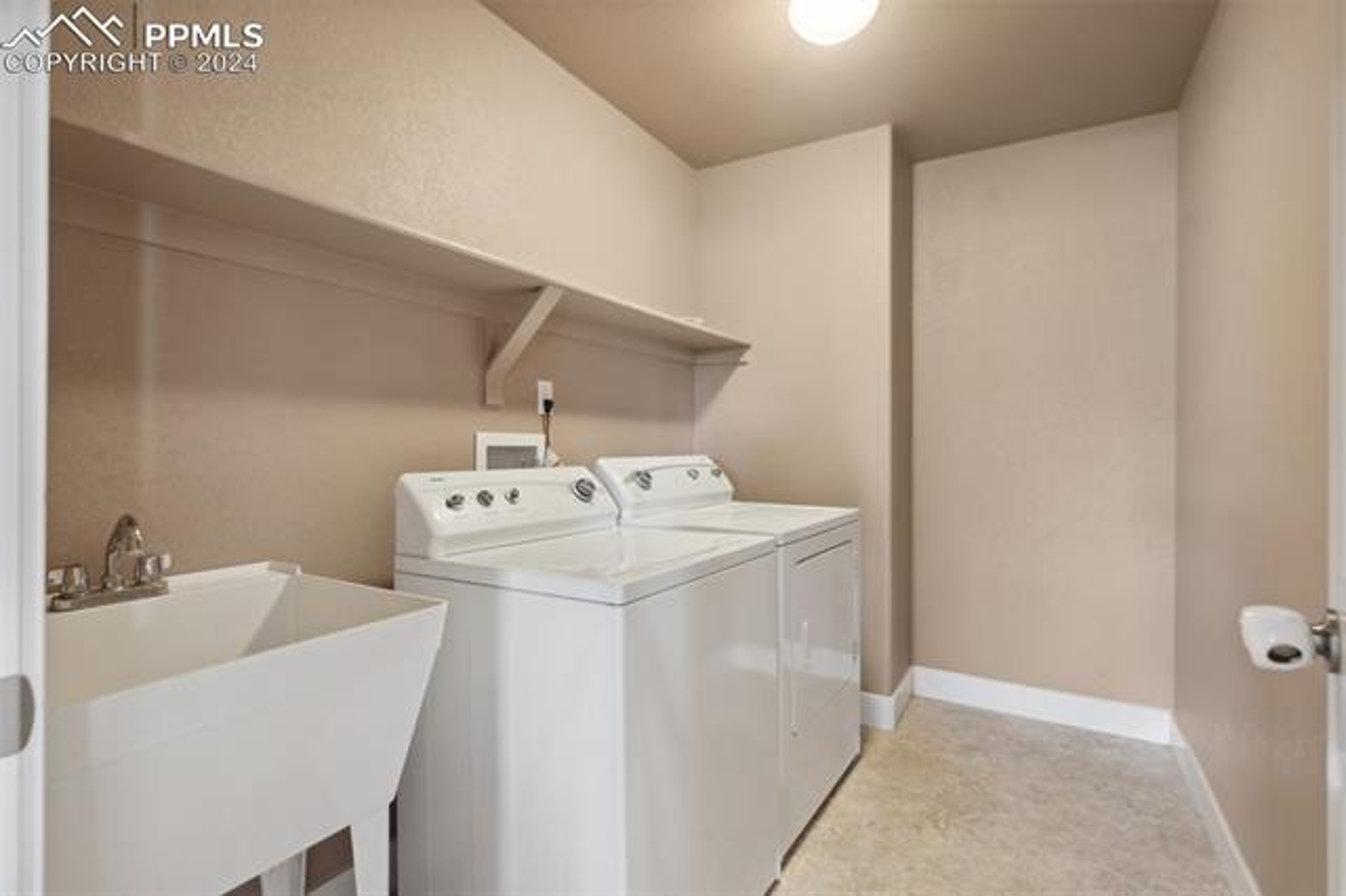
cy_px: 448
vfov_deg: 73.7
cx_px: 673
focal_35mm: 16
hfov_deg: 96.8
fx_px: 598
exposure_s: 1/13
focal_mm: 16
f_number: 7.1
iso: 500
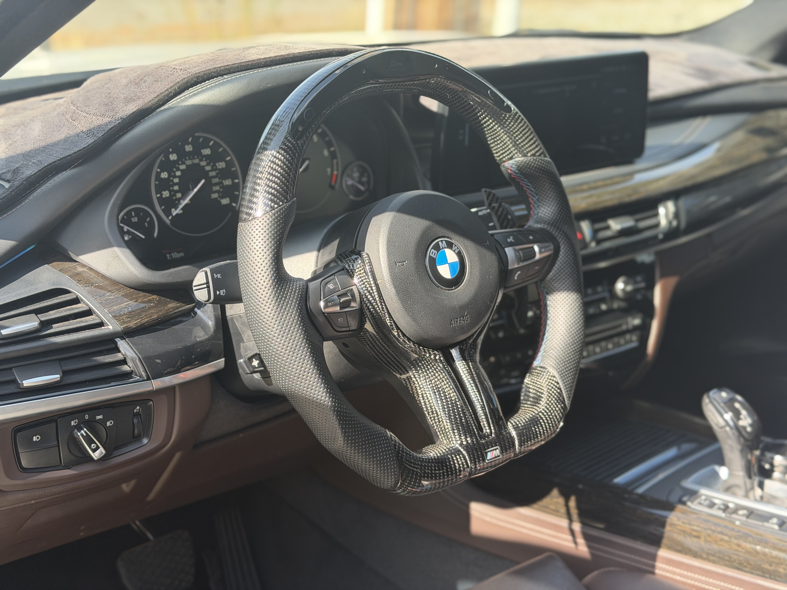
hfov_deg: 39.7
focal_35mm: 48
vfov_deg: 30.3
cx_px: 394
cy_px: 295
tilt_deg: -23.1
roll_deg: -3.9
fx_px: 1091
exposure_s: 1/281
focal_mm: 6.76
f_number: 1.78
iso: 80
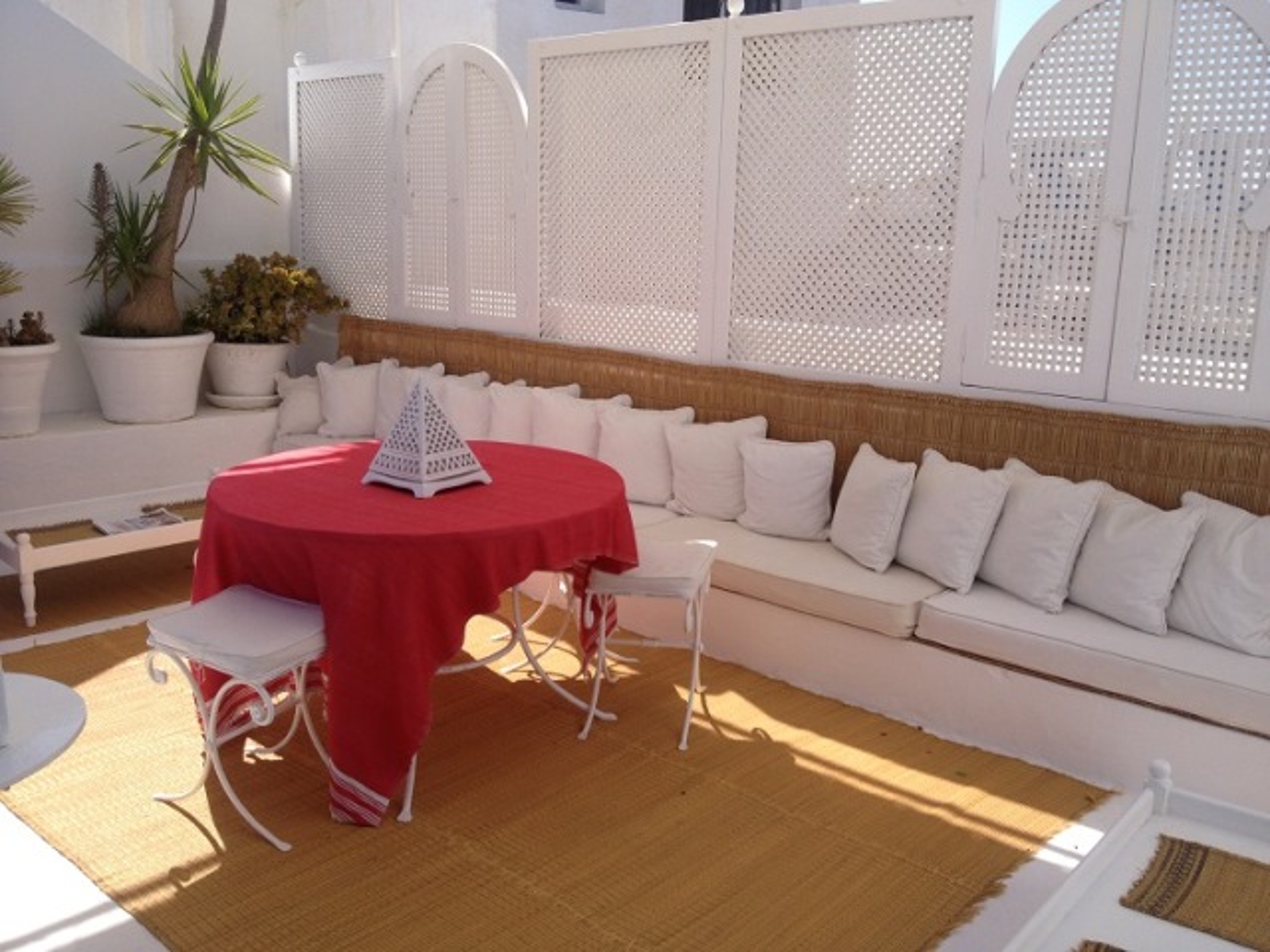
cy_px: 476
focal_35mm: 35
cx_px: 635
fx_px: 1284
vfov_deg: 40.7
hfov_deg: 52.6
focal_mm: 4.28
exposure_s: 1/1200
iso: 50
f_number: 2.4
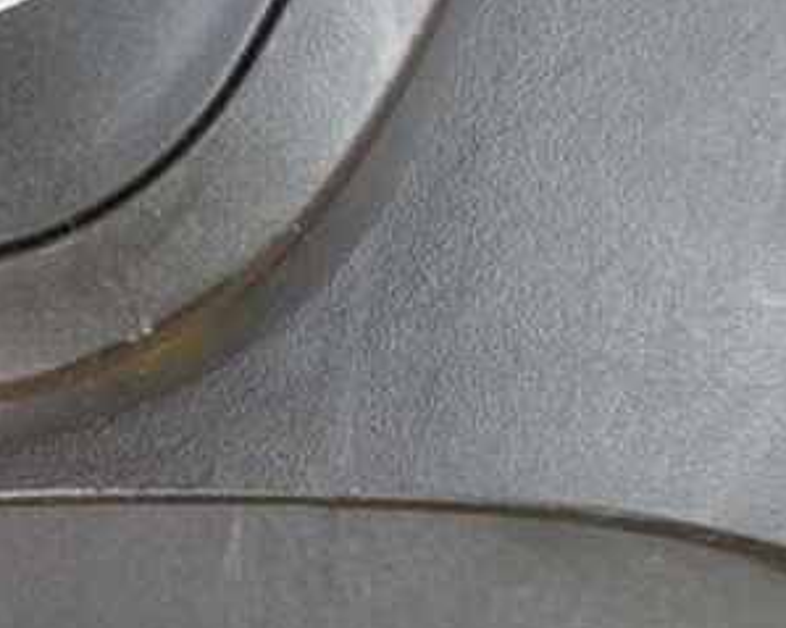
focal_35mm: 100
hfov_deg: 18.9
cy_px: 482
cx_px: 87
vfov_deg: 15.3
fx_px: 2325
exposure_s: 1/180
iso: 125
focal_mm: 5.4
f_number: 1.8
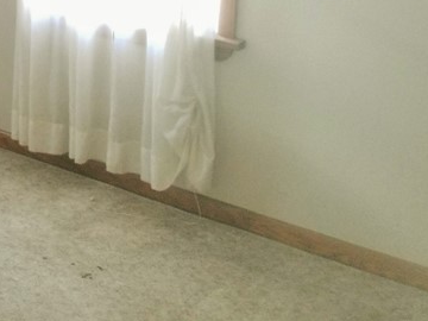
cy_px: -76
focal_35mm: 74
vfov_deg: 18.7
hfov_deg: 24.0
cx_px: -83
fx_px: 915
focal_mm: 4.3
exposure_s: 1/50
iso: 320
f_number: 1.7
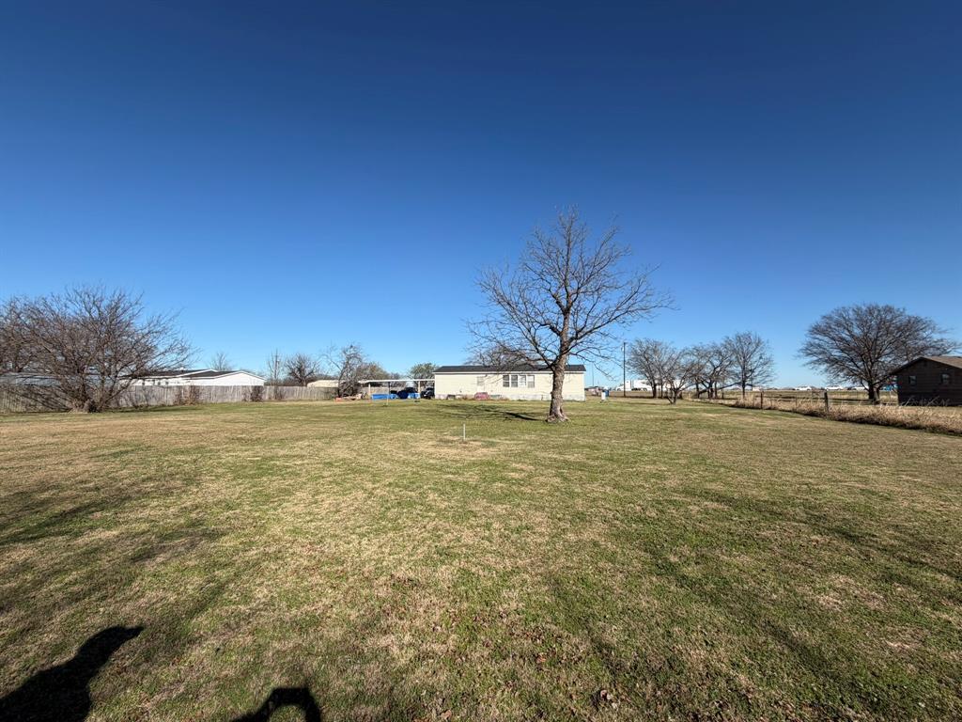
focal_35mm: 14
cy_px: 361
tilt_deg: +4.5
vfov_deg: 85.7
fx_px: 389
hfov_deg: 102.1
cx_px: 481
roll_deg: -0.2
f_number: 2.2
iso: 20
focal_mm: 2.22
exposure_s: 1/789
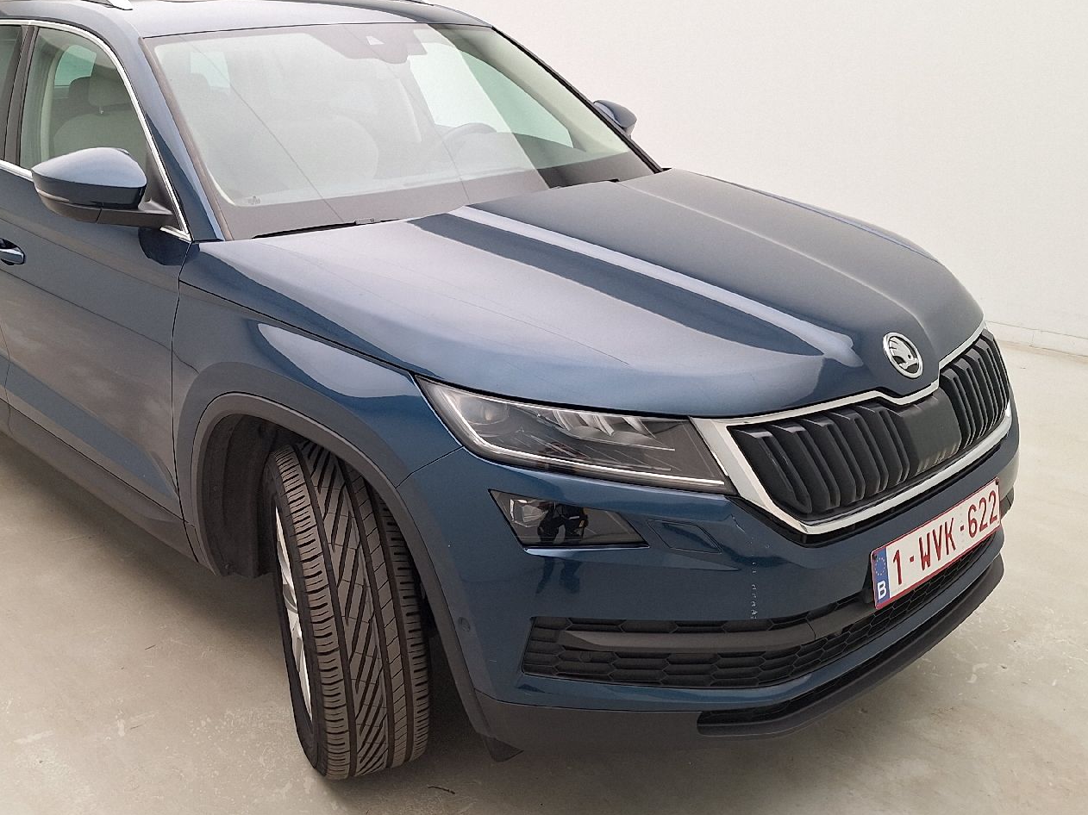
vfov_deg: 40.6
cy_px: 341
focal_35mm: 35
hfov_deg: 52.1
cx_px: 414
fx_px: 1100
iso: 50
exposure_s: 1/100
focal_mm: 5.54
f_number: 1.8
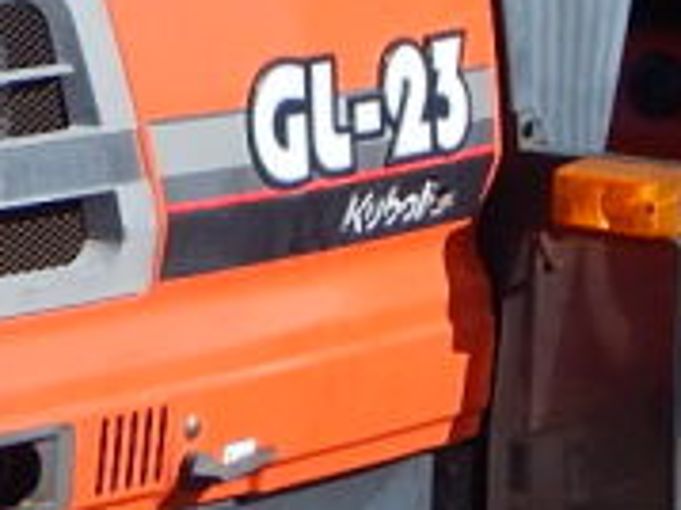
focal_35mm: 385
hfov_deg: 5.1
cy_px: 373
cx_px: 152
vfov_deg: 3.9
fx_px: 7569
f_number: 4.1
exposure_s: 1/1000
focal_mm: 12.3
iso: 125
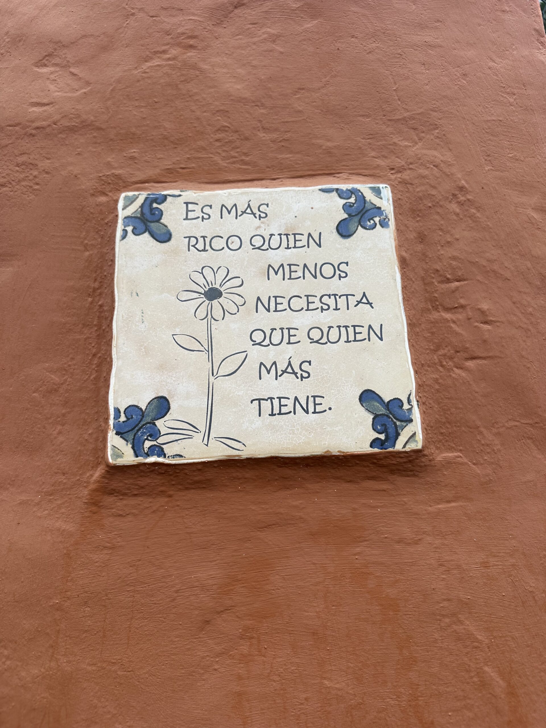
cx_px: 273
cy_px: 364
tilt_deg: +18.0
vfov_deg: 71.6
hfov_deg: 56.8
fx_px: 505
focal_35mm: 24
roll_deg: +3.3
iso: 80
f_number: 1.78
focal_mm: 6.86
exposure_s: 1/810
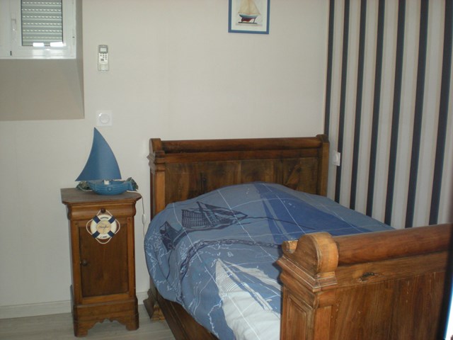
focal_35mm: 38
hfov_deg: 49.0
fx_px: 497
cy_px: 170
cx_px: 226
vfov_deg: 37.7
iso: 214
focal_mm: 6.3
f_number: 3.1
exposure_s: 1/60
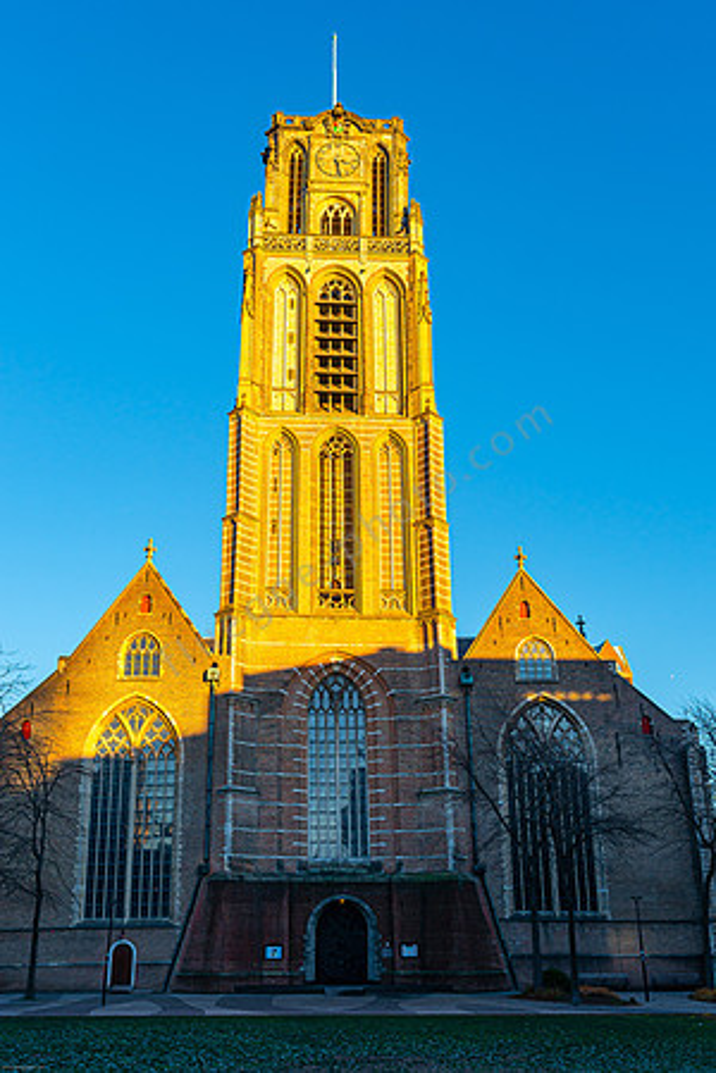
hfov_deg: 38.9
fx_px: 1014
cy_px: 536
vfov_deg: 55.8
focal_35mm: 34
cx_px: 358
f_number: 3.5
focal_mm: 23
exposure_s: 1/400
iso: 100
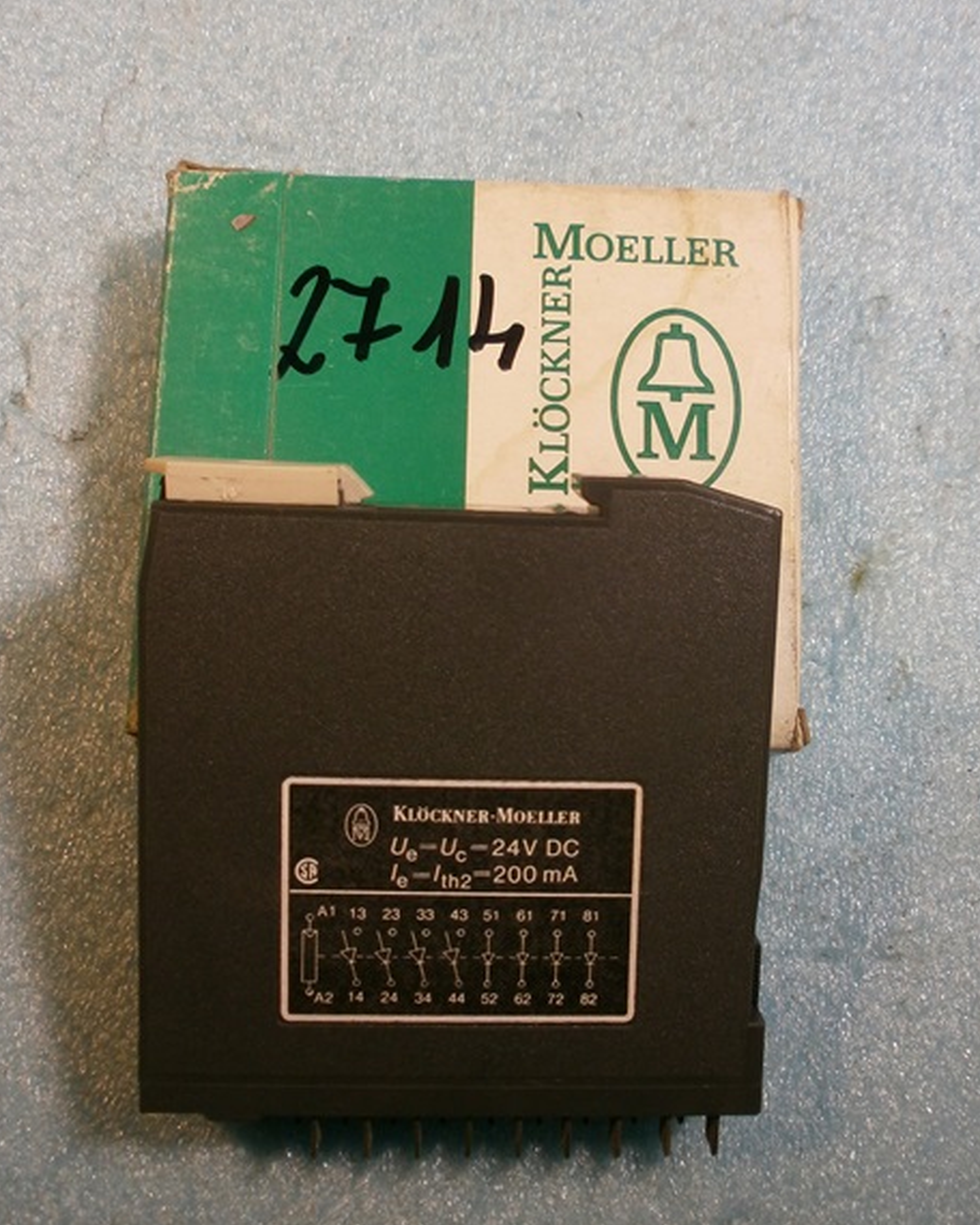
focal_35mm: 37
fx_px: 1341
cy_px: 615
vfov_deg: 49.1
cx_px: 582
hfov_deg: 40.0
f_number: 2.9
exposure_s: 1/100
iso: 100
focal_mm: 4.8
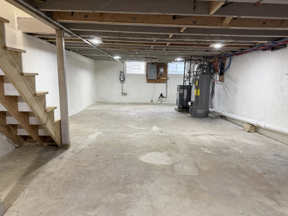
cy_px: 108
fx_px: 200
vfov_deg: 56.8
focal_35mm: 24
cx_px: 144
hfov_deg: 71.6
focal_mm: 6.76
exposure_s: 1/60
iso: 400
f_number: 1.78
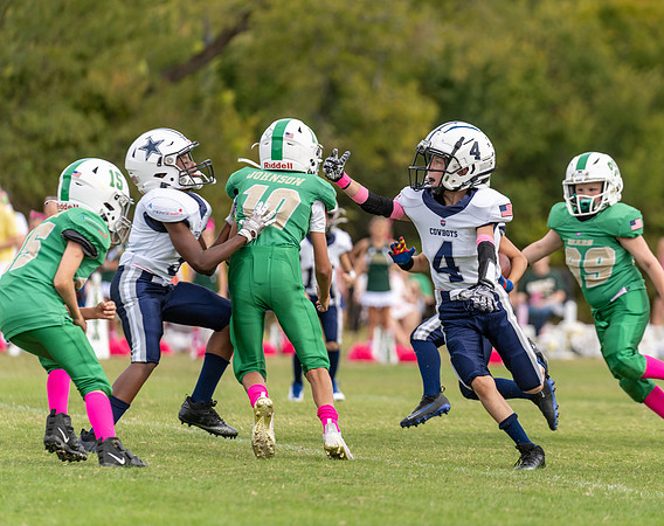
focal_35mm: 274
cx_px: 478
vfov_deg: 5.6
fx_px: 5368
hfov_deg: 7.1
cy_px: 239
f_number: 3.5
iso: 200
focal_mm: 200
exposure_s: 1/1250
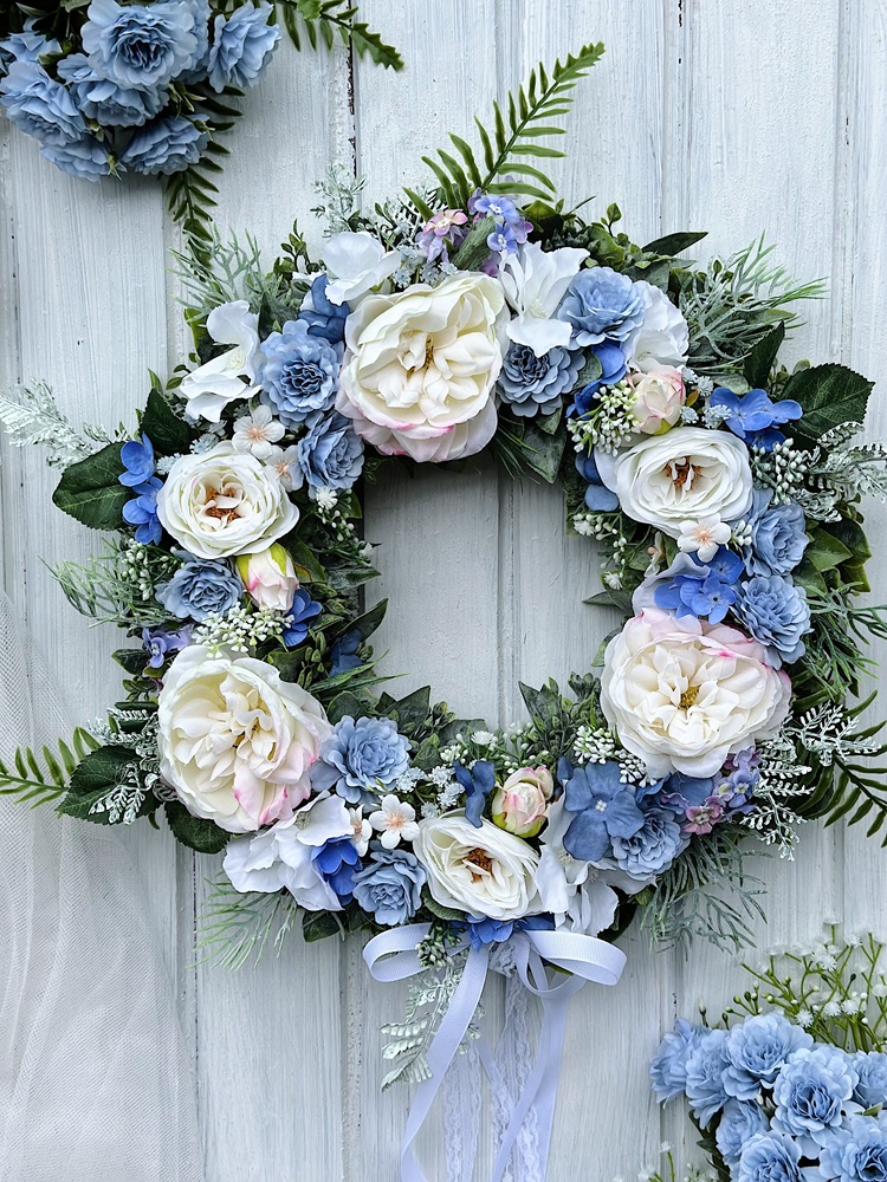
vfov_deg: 39.7
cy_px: 591
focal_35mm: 48
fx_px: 1640
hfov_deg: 30.3
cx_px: 444
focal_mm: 6.86
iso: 80
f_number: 1.78
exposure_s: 1/935
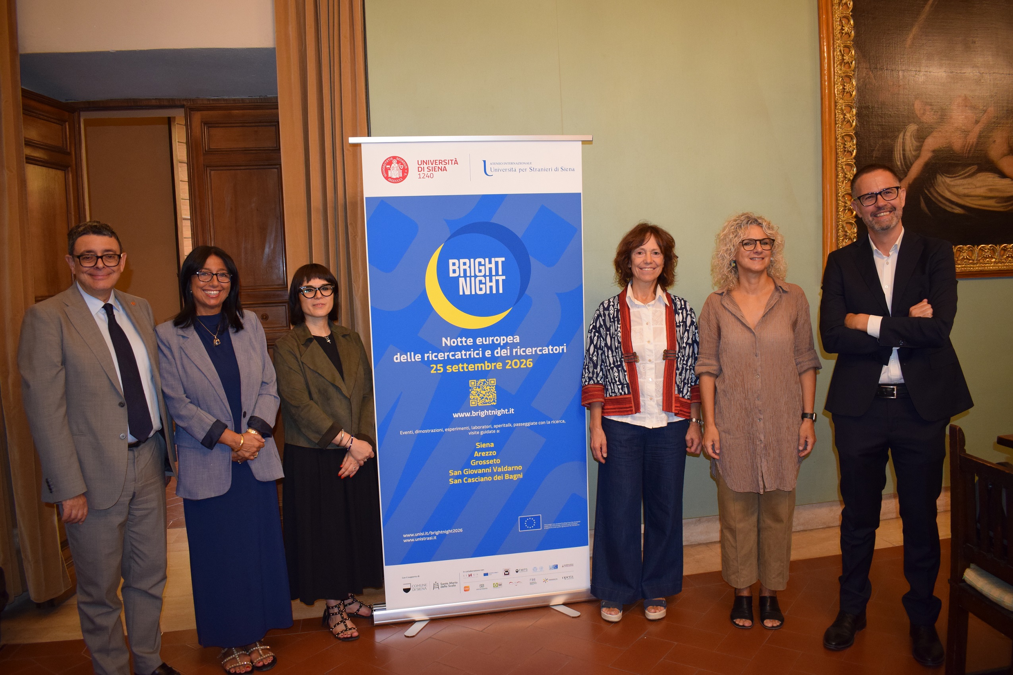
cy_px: 338
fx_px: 760
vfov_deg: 47.9
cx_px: 506
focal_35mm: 27
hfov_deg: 67.4
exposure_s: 1/60
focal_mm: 18
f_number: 3.5
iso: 1250
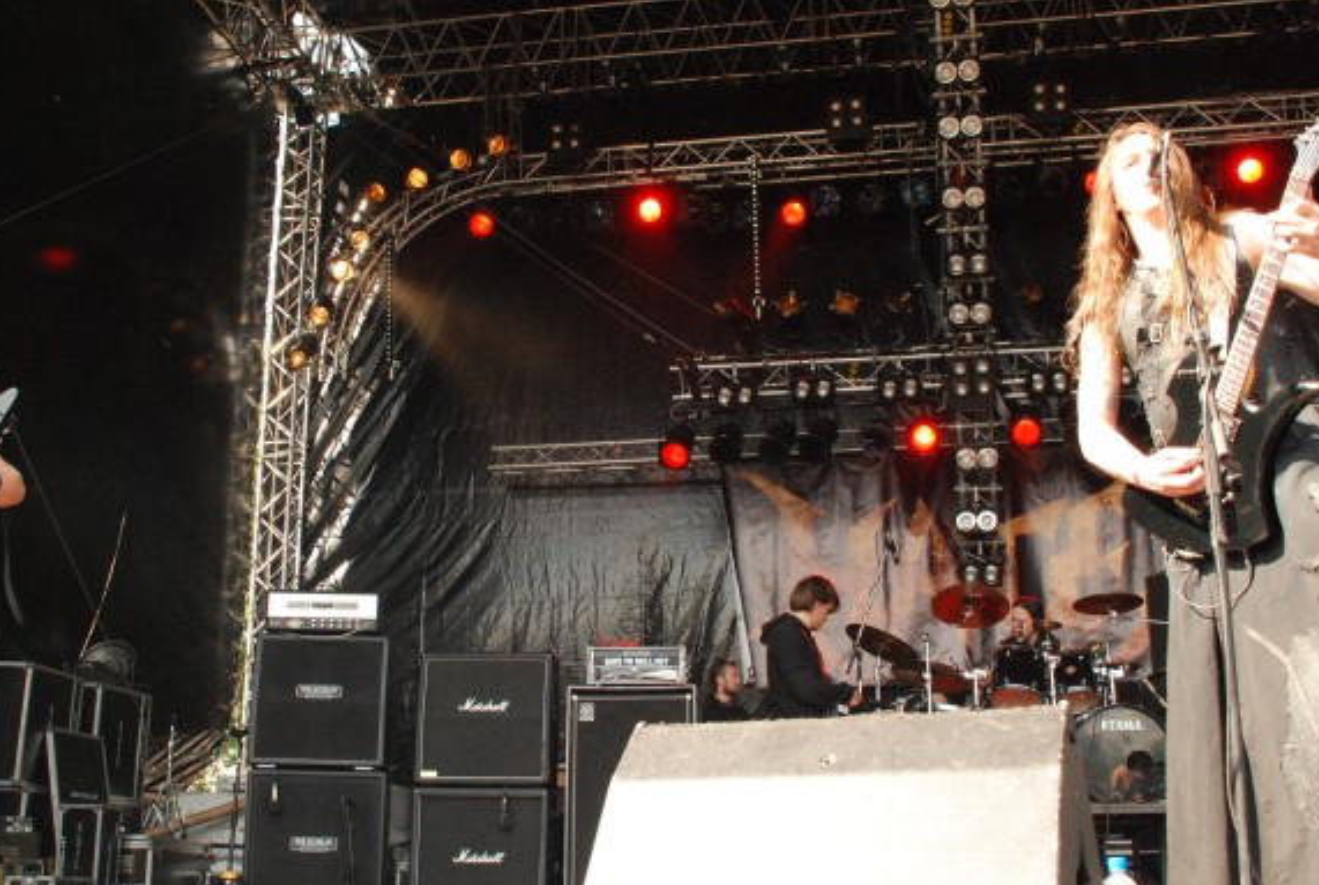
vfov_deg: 32.0
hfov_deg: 46.3
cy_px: 471
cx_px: 614
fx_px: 1542
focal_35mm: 42
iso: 1250
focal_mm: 20
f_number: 6.7
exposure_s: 1/500
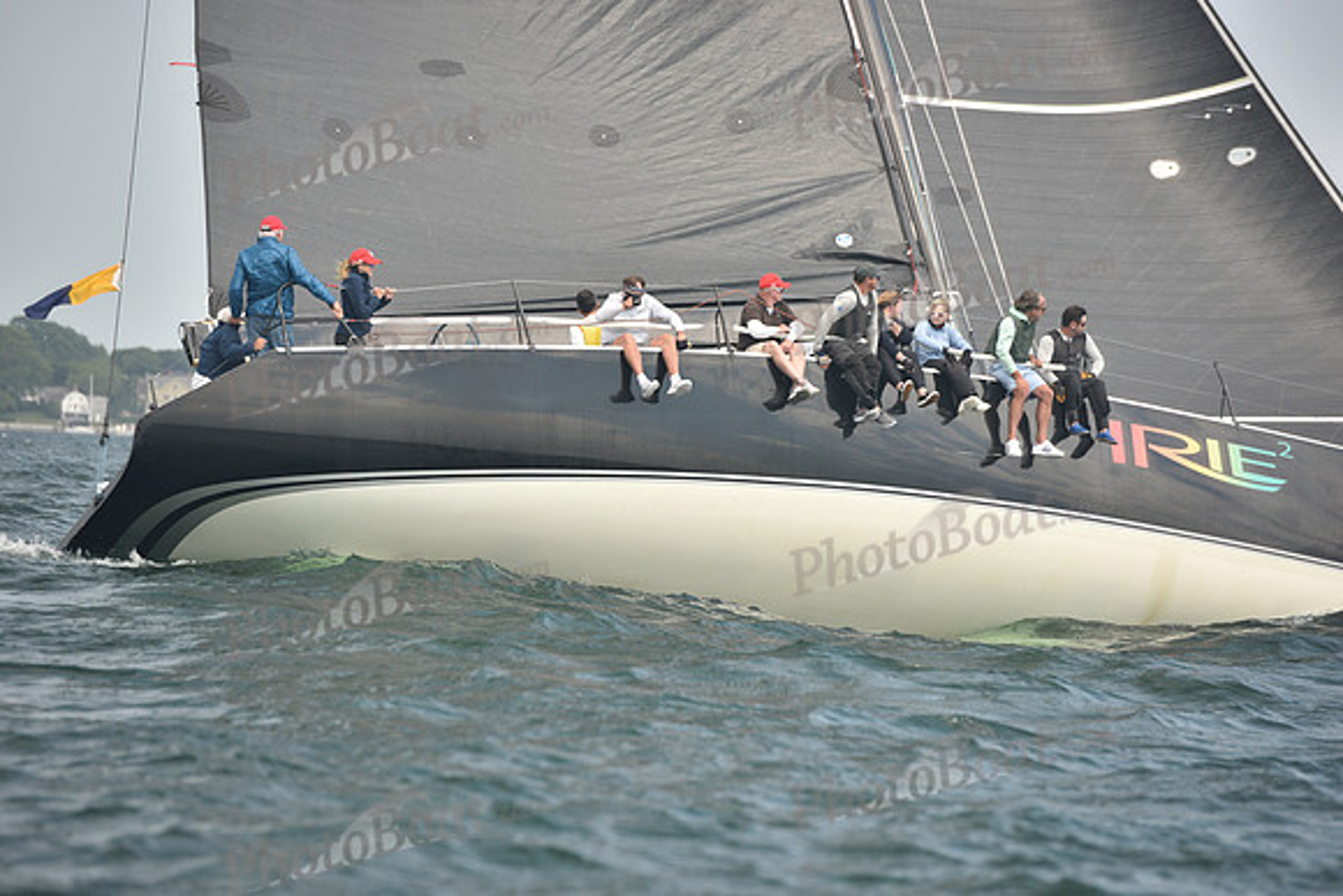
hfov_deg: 10.3
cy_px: 448
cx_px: 672
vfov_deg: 6.9
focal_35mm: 200
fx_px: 7463
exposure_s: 1/640
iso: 250
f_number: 4.5
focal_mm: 200
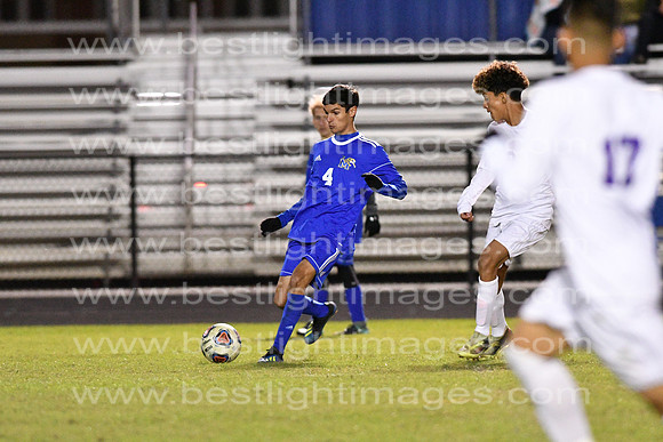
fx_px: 8289
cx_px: 332
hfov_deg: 4.6
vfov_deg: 3.1
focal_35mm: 450
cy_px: 221
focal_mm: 300
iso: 10000
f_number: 3.5
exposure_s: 1/640
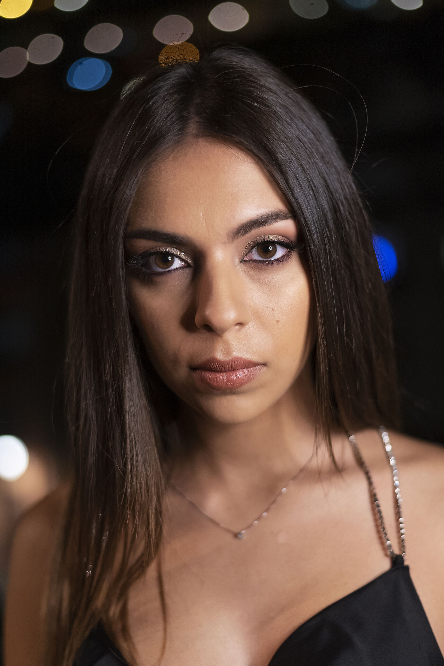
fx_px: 1072
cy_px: 372
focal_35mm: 58
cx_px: 224
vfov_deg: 34.4
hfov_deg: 23.4
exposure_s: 1/200
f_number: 2
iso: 2000
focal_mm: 50
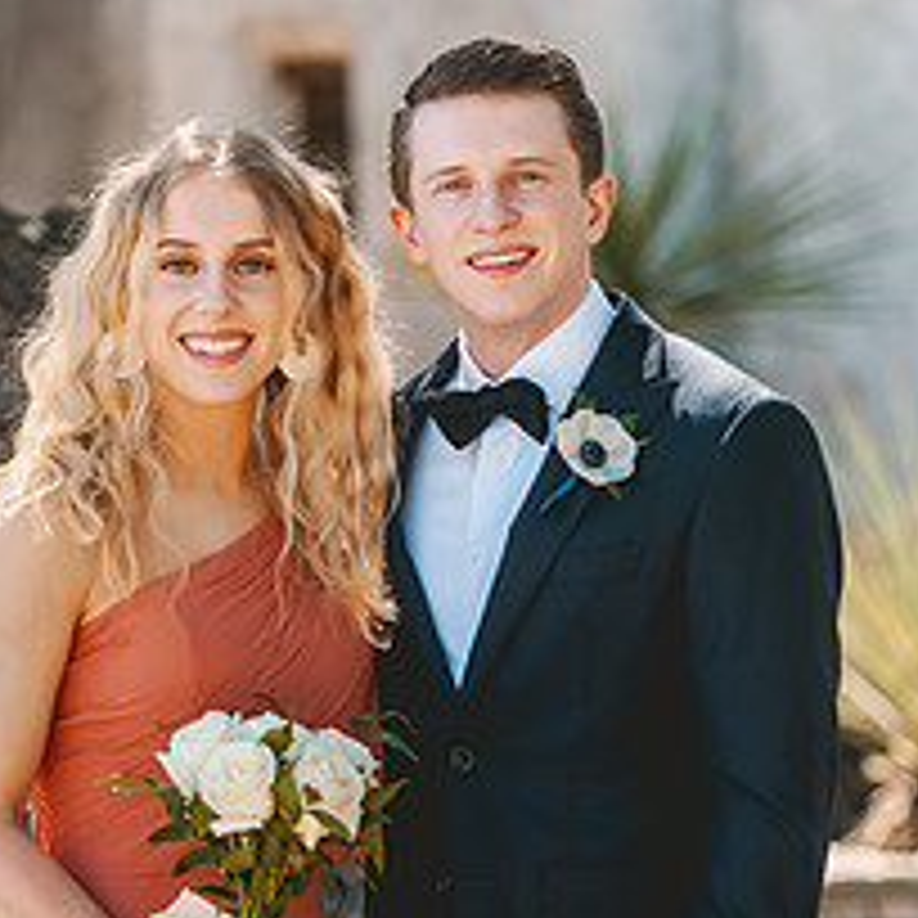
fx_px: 5911
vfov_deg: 8.9
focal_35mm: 197
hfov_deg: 8.9
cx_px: 376
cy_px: 792
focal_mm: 105
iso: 200
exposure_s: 1/640
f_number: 2.8
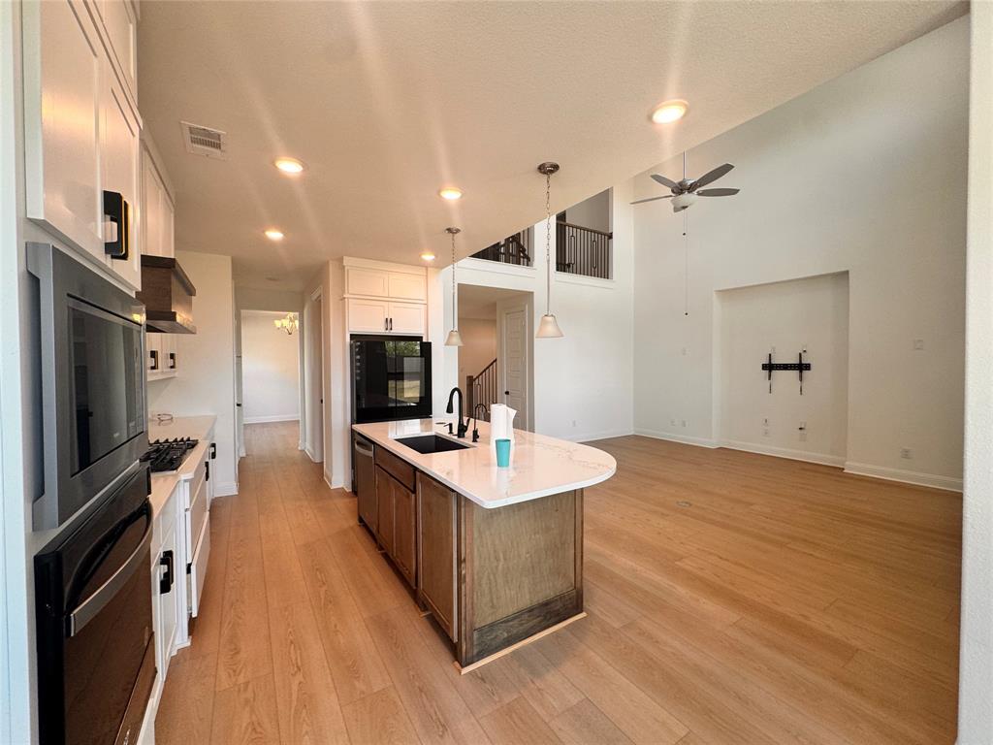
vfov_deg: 85.7
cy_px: 372
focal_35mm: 14
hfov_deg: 102.1
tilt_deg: -2.8
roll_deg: +0.0
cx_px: 496
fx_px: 402
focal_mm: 2.22
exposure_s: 1/120
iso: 80
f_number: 2.2
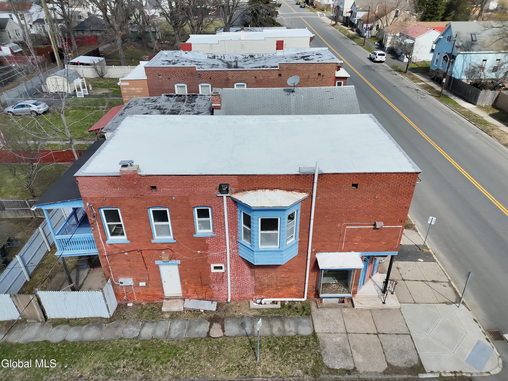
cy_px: 190
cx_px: 254
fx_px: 352
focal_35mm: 24
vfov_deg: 56.8
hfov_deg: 71.6
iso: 260
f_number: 1.7
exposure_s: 1/6000
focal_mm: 6.72
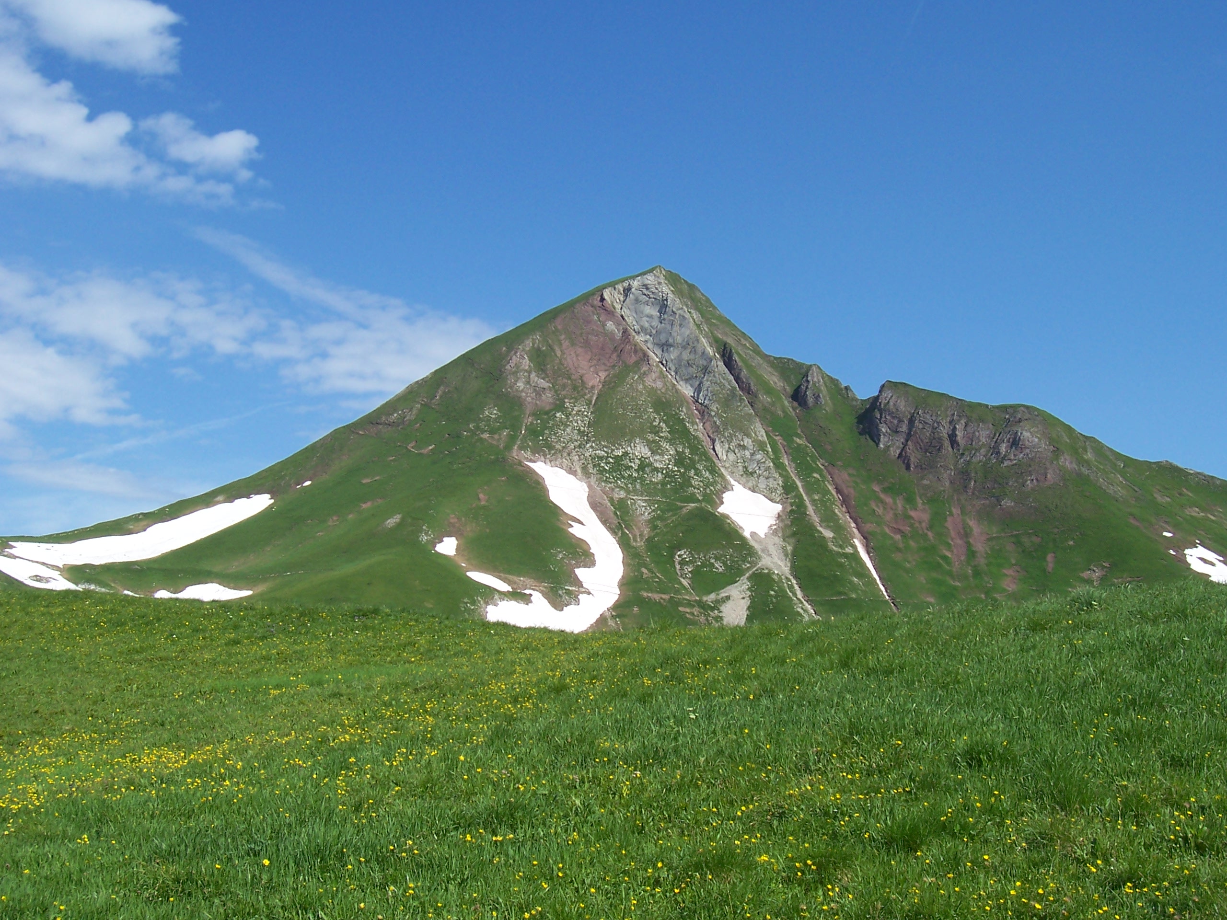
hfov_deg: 44.8
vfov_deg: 34.3
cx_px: 614
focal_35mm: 42
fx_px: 1489
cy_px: 460
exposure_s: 1/350
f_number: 5.6
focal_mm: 7
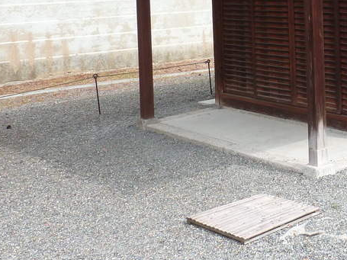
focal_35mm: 66
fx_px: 661
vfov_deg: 21.2
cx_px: 392
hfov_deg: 26.8
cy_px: -18
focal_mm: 4.1
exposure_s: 1/160
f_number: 4
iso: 80
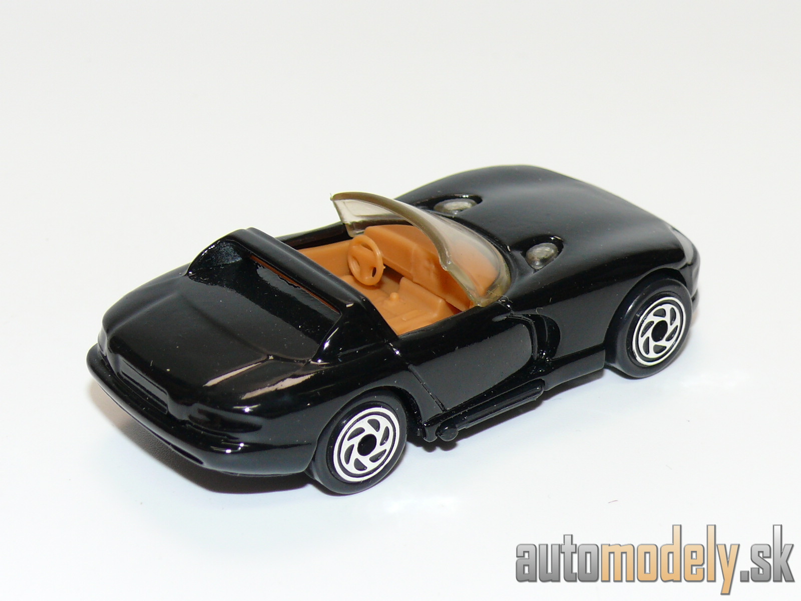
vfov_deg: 14.5
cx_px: 400
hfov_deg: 19.3
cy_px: 300
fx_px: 2360
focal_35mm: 102
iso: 100
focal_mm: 13.3
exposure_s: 1/30
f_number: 4
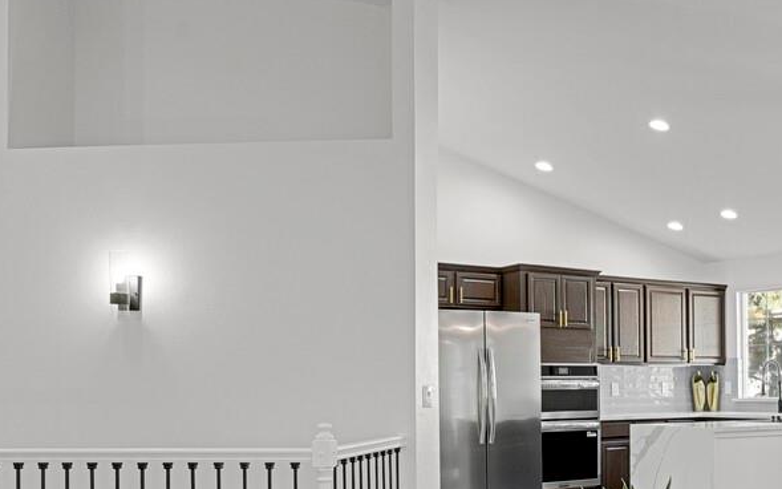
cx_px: 692
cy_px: 373
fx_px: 1002
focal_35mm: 47
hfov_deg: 39.8
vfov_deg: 27.0
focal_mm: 17
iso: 250
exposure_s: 2
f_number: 8
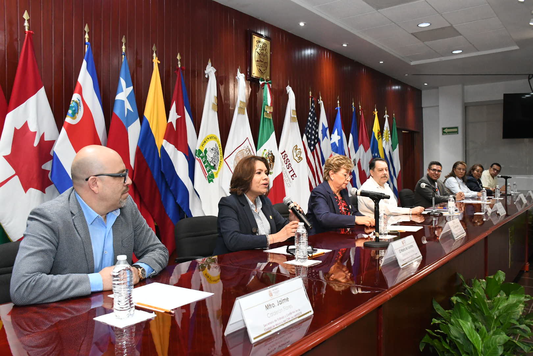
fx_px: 444
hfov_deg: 61.9
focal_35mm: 30
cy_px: 178
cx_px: 266
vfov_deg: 43.6
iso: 4000
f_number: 6.3
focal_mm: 20
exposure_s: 1/125
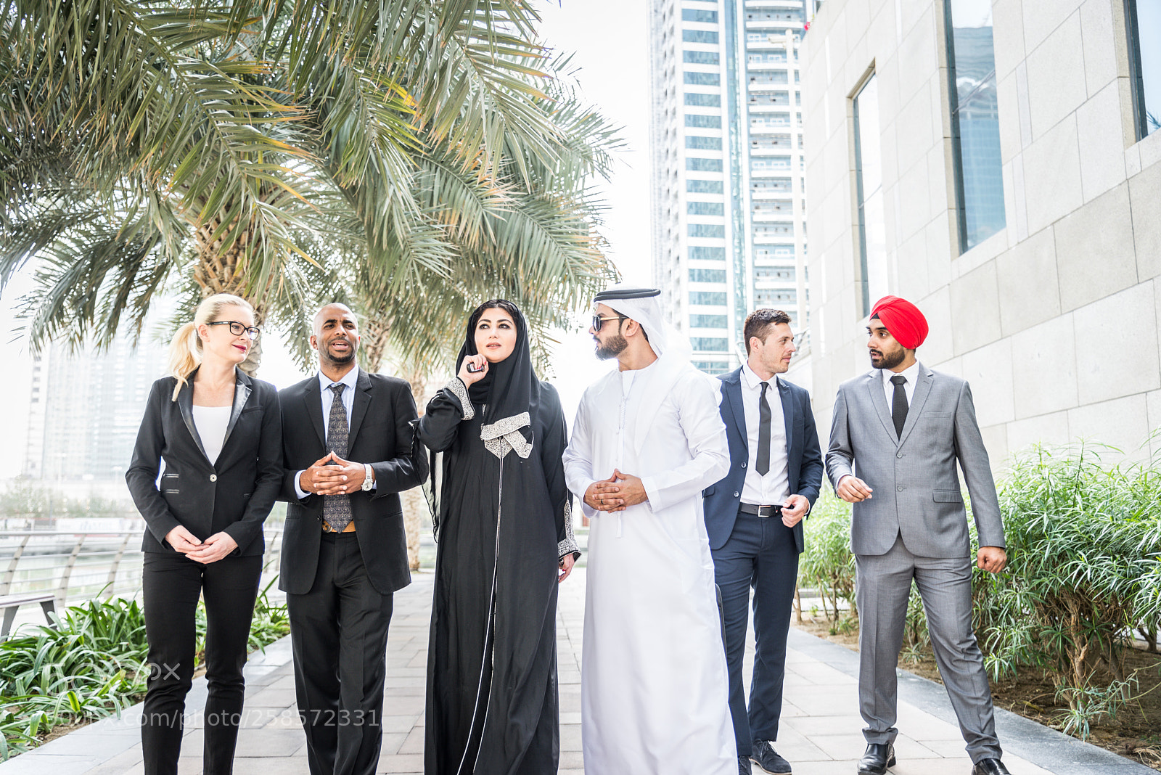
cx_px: 580
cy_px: 388
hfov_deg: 58.7
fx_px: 1032
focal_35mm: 32
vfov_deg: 41.1
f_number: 2.8
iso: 200
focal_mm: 32
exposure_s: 1/200
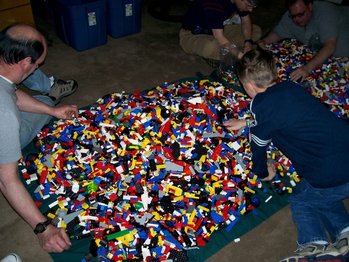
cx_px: 174
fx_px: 343
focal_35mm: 34
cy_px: 131
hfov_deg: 54.0
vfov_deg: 41.8
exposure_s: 1/112
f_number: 2.7
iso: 140
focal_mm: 5.6
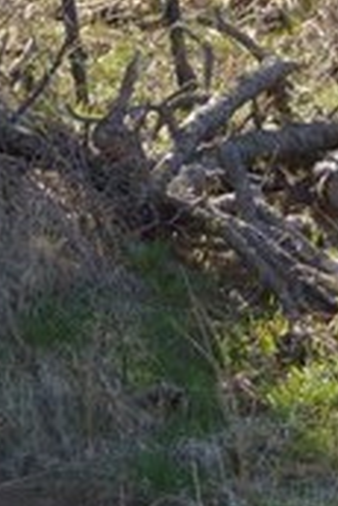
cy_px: -819
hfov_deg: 6.0
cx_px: -115
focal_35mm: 227
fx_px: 3190
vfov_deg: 8.1
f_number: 6.3
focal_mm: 24
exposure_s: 1/200
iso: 100
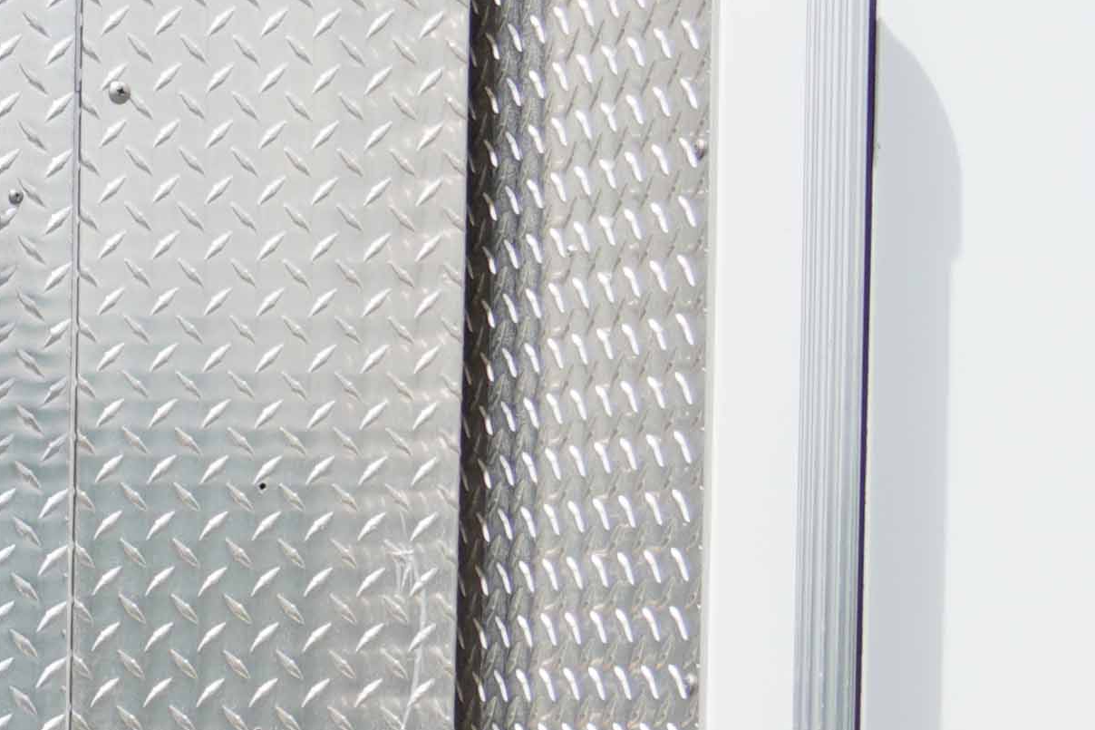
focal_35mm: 156
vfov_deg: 8.6
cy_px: 954
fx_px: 4759
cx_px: -1116
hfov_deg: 11.7
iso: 125
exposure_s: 1/160
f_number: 10
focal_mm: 21
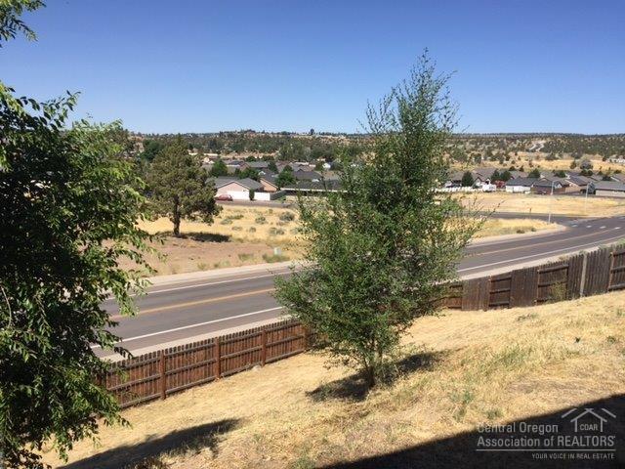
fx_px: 524
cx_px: 312
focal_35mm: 29
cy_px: 234
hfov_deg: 61.7
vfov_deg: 48.2
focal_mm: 4.15
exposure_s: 1/1980
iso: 32
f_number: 2.2
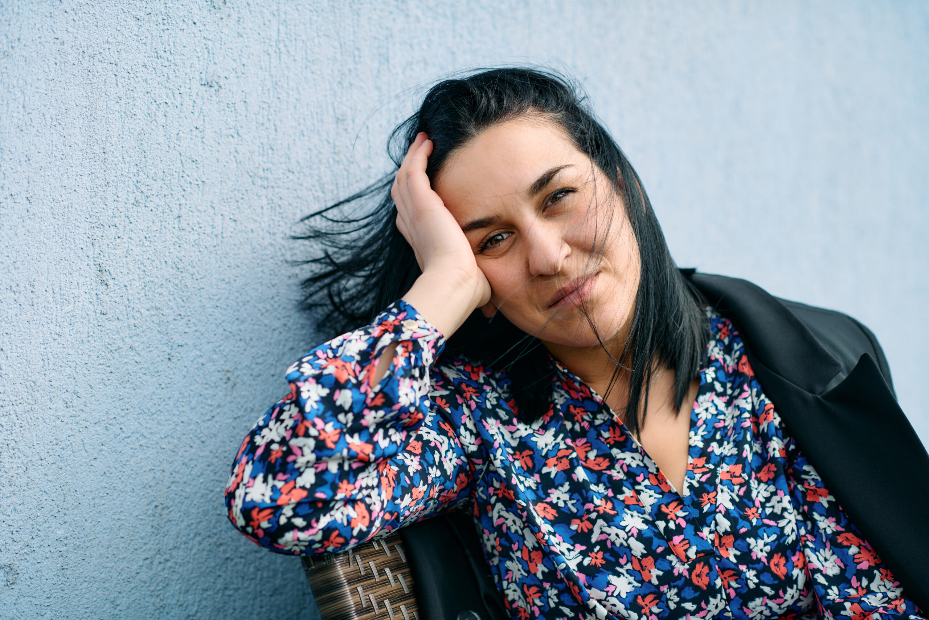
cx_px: 464
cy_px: 310
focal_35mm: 85
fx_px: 2193
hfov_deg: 23.9
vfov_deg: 16.1
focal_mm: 85
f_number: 2.8
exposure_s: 1/640
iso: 100
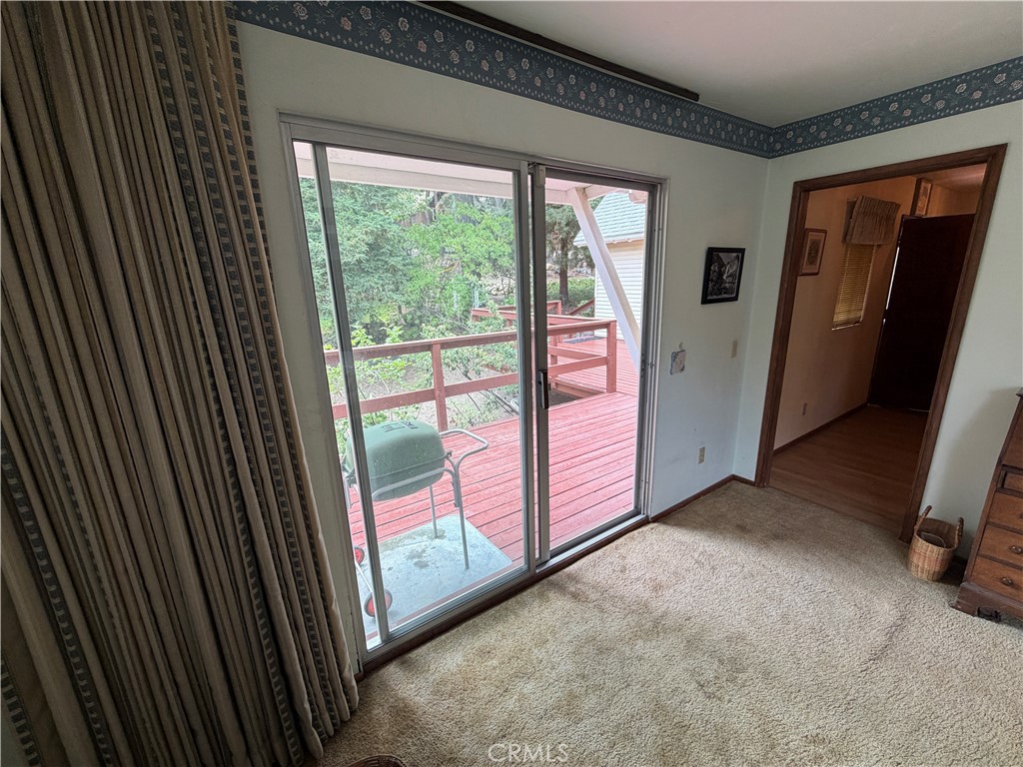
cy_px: 384
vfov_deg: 85.7
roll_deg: +2.1
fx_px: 414
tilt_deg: -13.9
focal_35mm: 14
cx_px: 512
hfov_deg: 102.1
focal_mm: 2.22
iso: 125
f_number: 2.2
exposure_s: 1/120
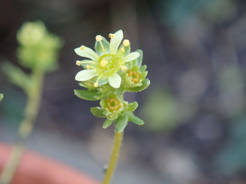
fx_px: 711
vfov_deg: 14.8
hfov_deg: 19.6
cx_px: 123
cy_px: 92
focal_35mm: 100
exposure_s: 1/160
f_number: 4.9
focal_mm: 18
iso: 800
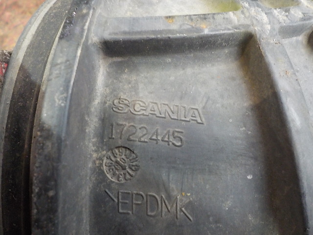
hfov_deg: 60.0
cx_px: 156
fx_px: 271
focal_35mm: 30
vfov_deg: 46.8
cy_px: 118
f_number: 3.3
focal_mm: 4.1
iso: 400
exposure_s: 1/20
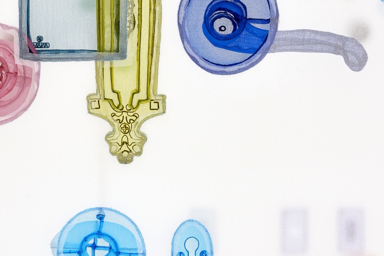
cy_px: 5
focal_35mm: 257
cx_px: 38
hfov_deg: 8.0
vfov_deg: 5.3
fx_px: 2741
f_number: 11
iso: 100
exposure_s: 1/8
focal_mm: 100
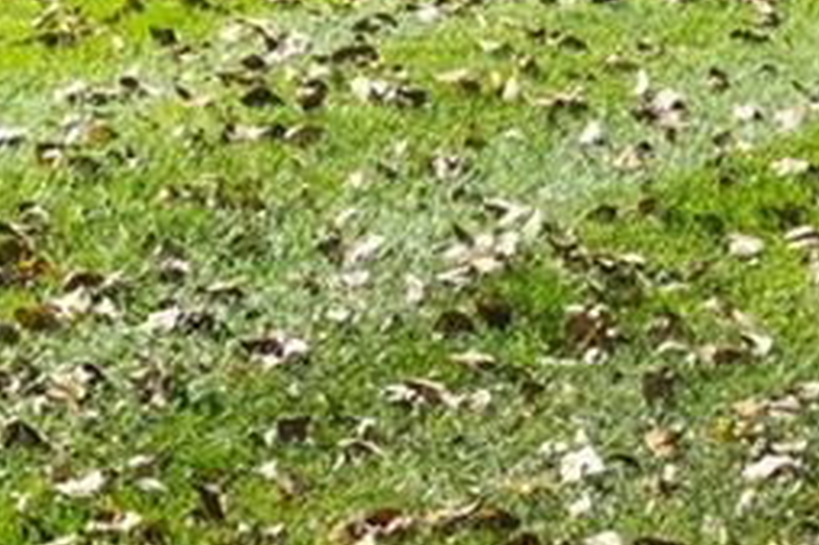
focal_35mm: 214
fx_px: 4865
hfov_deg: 9.1
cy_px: -963
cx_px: -703
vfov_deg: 6.0
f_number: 8
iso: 640
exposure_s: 1/1000
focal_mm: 34
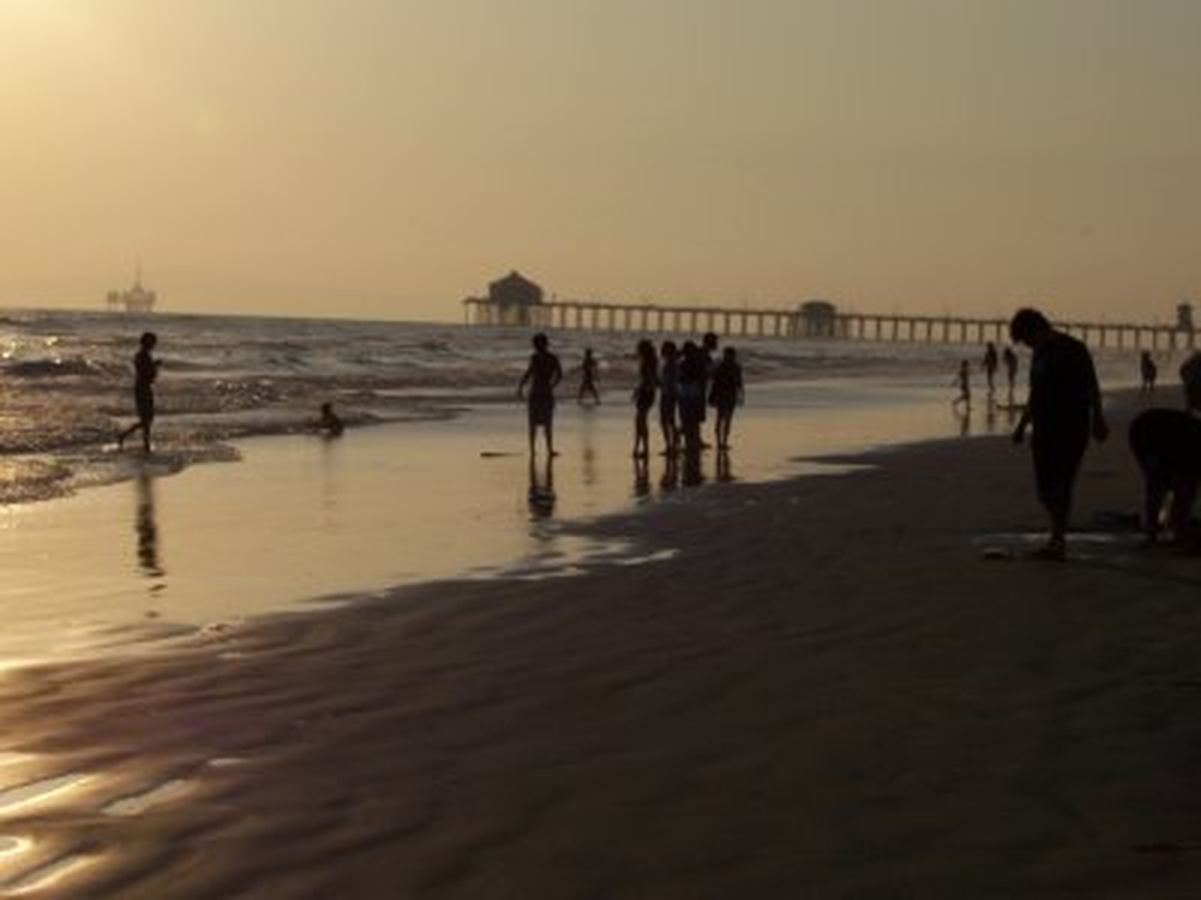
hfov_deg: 17.7
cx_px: 600
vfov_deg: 13.3
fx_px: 3851
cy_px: 450
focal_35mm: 111
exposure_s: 1/750
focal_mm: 16.8
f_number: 9.5
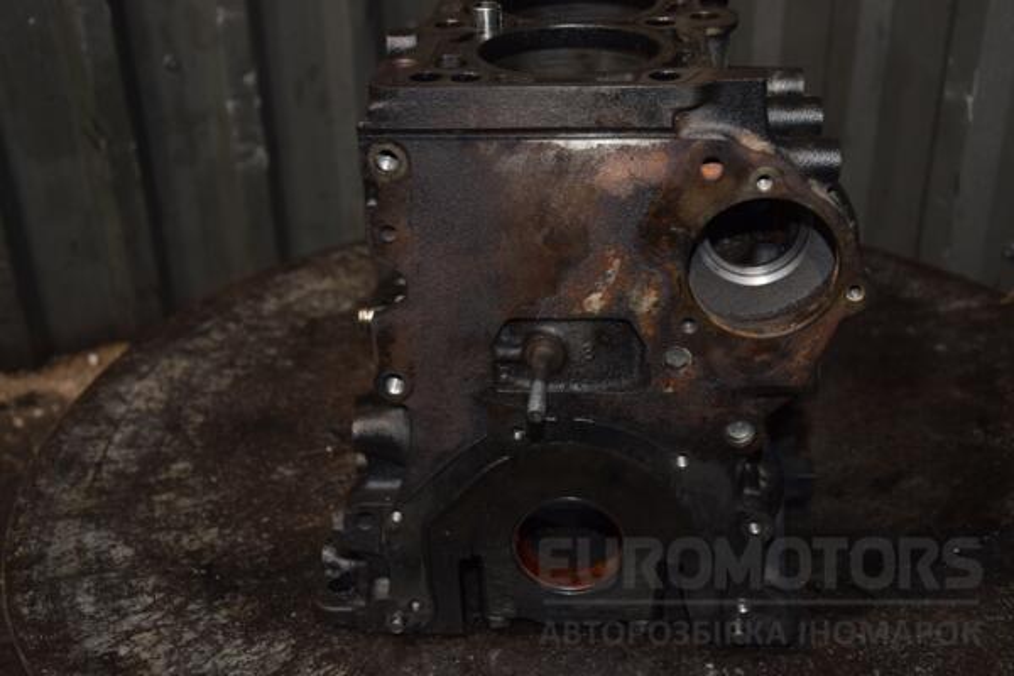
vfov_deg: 28.1
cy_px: 338
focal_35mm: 48
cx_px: 507
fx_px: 1352
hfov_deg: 41.1
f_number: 5
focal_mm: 32
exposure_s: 1/60
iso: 800
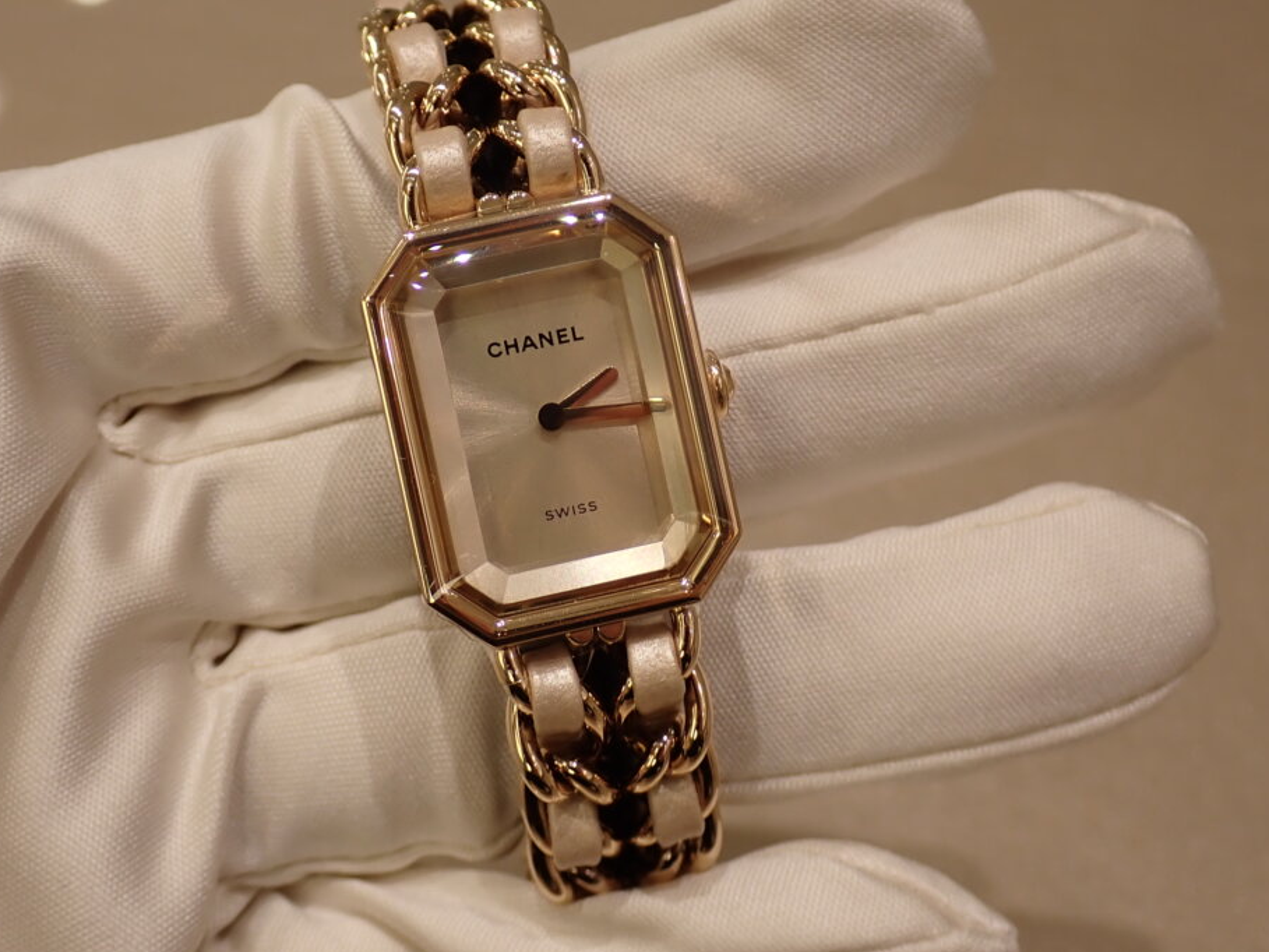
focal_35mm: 66
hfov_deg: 29.4
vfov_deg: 22.2
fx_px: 2420
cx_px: 572
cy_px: 405
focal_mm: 9.01
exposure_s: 1/125
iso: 100
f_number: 3.2
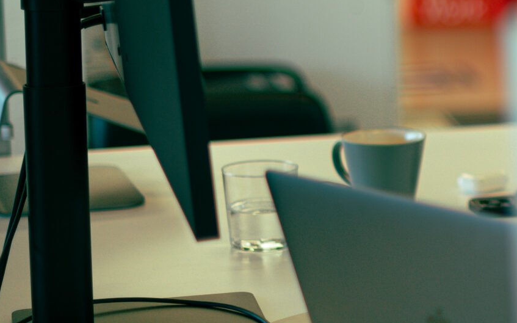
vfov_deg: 8.5
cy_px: 64
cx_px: 650
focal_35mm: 154
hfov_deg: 13.2
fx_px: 2169
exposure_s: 1/200
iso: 160
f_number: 1.6
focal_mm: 50
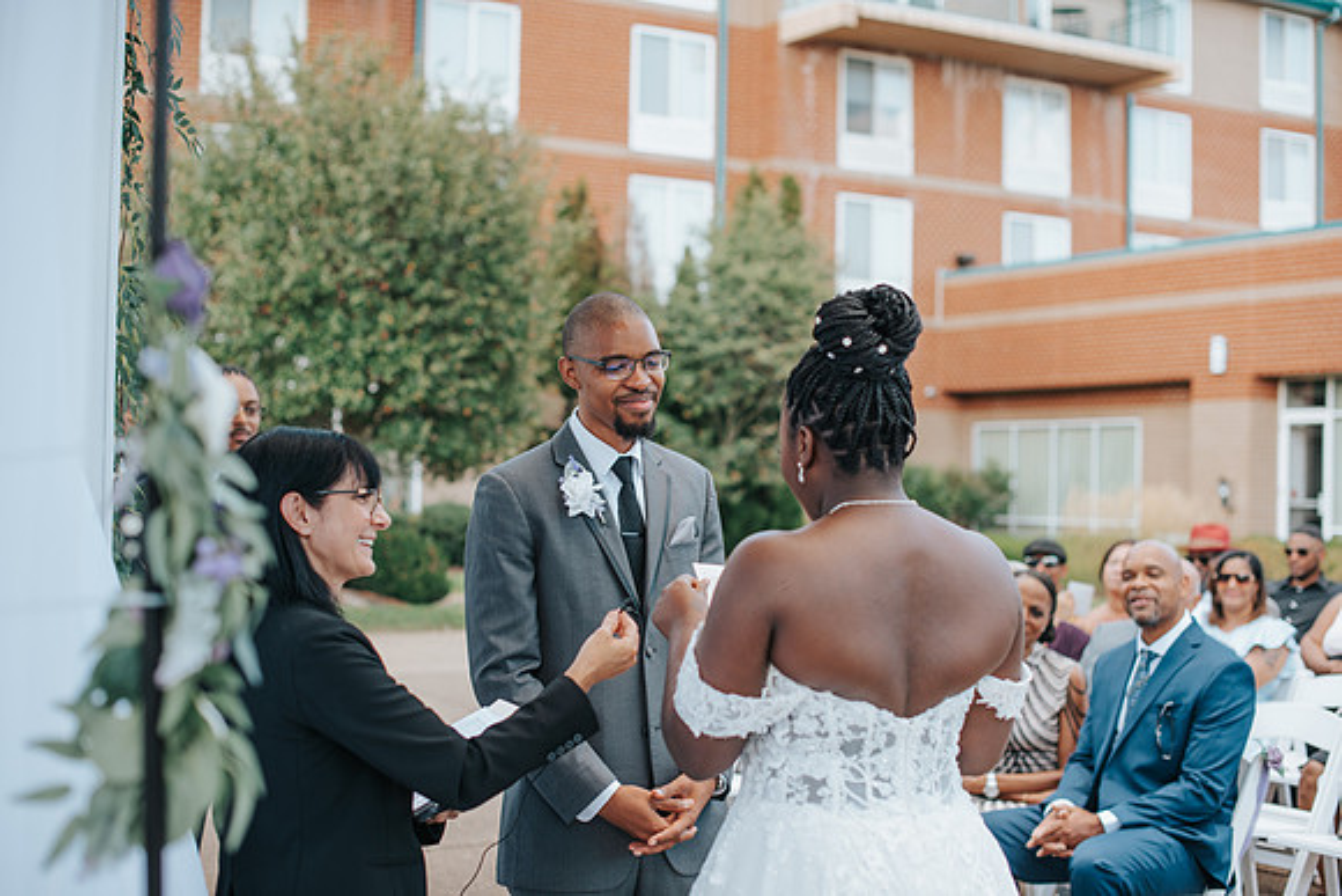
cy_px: 448
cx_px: 671
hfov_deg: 39.6
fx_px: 1864
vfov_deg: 27.0
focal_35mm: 50
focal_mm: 50
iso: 200
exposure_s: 1/500
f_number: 2.5
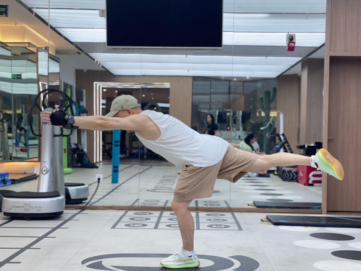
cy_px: 134
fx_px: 574
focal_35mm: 55
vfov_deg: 26.6
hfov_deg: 34.9
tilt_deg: -0.2
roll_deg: -1.2
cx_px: 193
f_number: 1.78
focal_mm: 6.76
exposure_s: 1/100
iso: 100
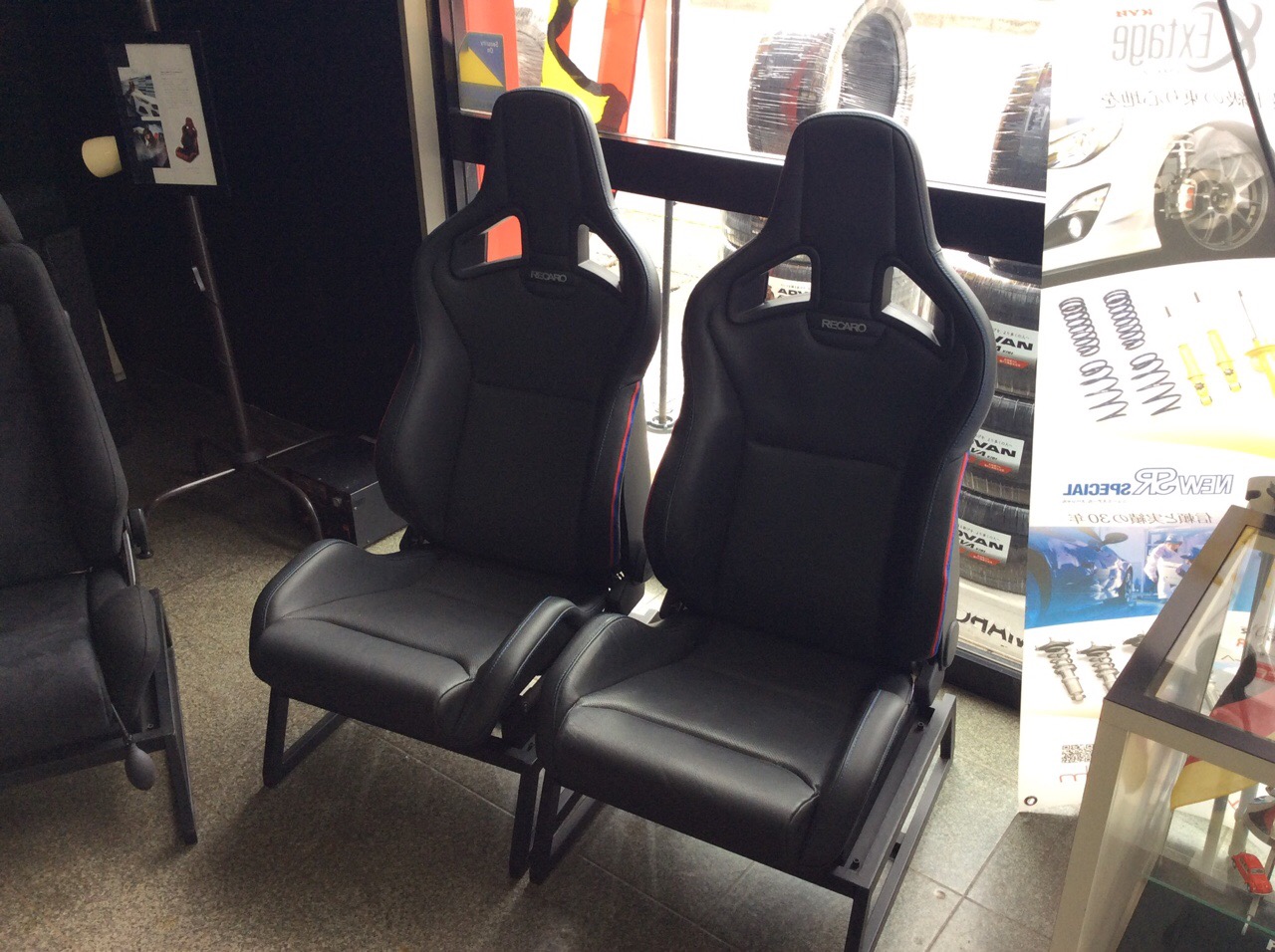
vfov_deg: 44.1
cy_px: 476
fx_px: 1177
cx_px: 638
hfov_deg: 56.9
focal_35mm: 32
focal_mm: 3.3
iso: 40
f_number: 2.4
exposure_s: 1/60
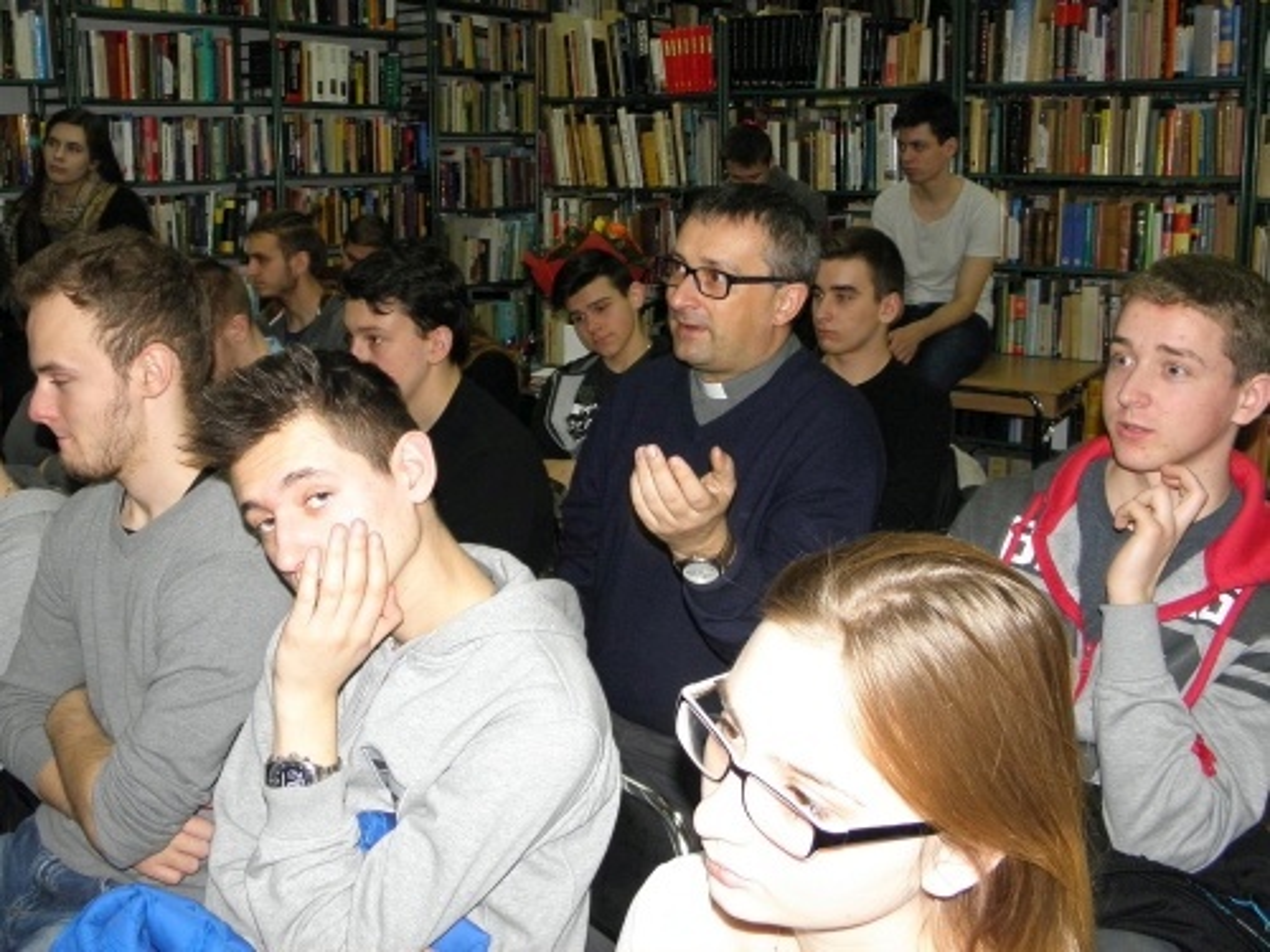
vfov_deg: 49.7
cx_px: 635
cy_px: 476
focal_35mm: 28
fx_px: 1027
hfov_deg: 63.4
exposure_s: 1/30
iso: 160
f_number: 3.5
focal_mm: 5
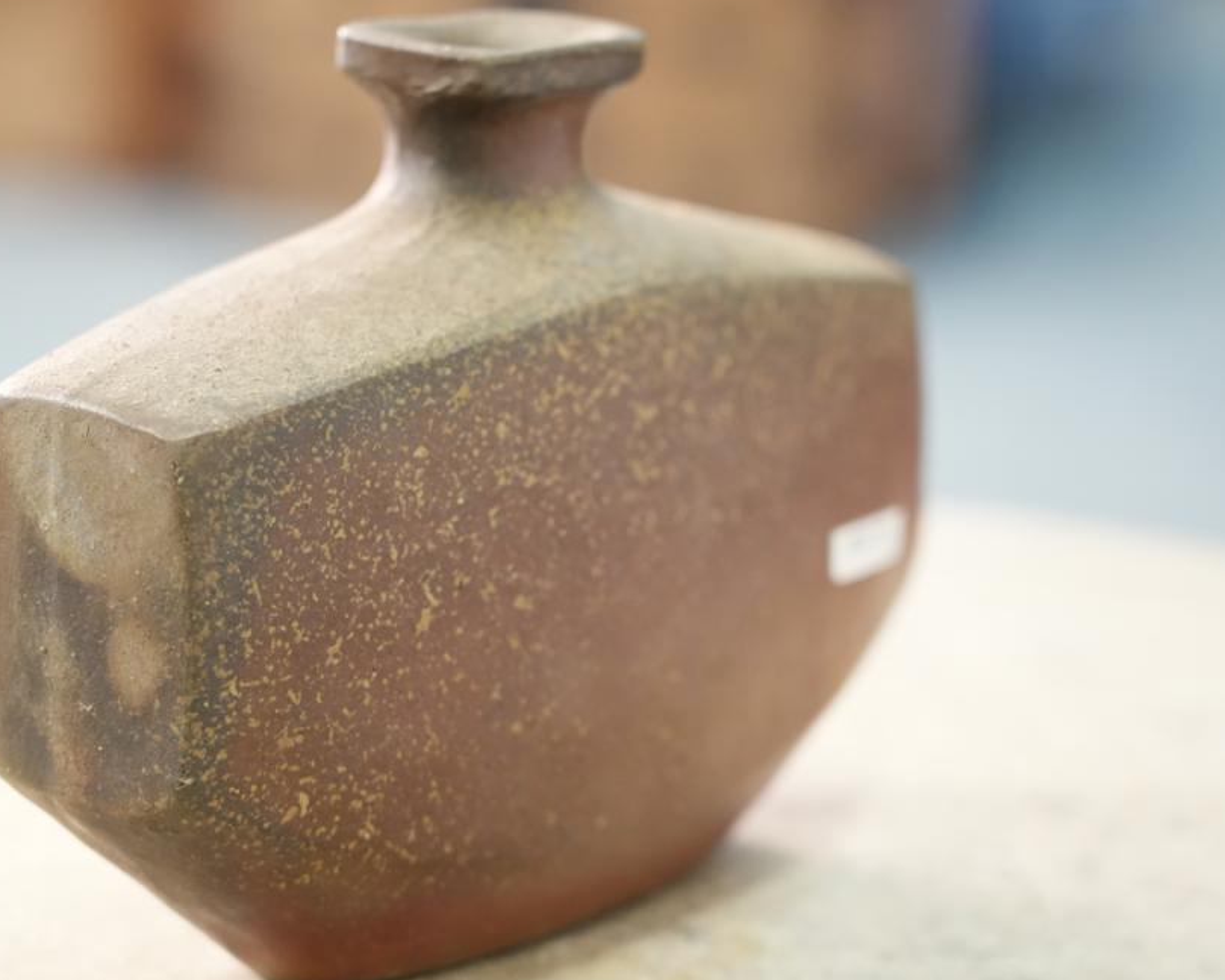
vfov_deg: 11.7
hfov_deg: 14.6
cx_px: 539
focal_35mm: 132
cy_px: 475
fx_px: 4785
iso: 4000
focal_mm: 105
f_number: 4
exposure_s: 1/125
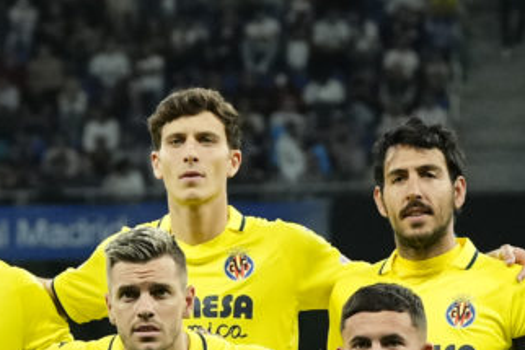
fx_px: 5573
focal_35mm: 382
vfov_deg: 3.6
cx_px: -179
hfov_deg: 5.4
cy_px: 540
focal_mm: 80
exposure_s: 1/2000
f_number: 2.8
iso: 2500
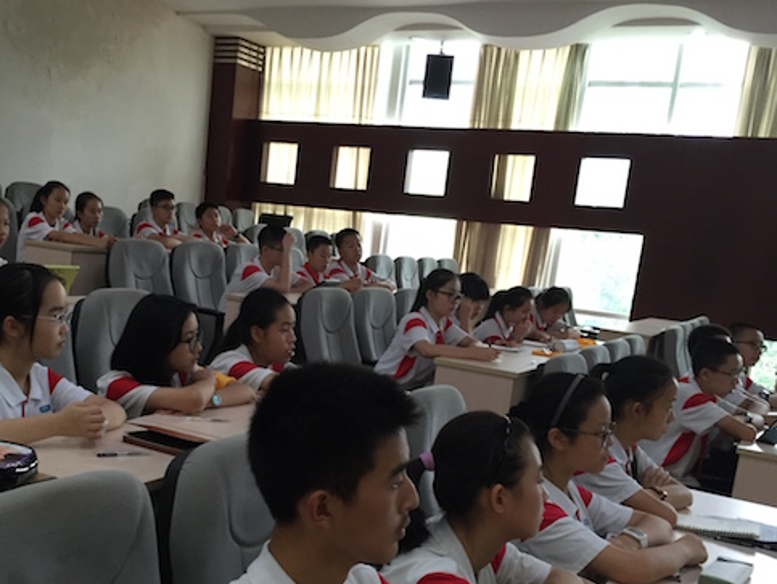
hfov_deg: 44.3
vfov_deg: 34.0
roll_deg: -6.1
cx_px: 273
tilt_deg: -9.7
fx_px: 943
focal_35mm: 42
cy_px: 398
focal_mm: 4.15
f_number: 2.2
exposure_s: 1/33
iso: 160
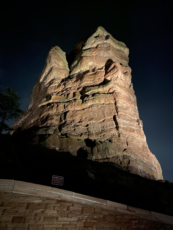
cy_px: 115
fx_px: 173
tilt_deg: +33.9
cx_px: 86
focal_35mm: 26
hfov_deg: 53.1
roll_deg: +1.5
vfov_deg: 67.3
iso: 640
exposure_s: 1/4
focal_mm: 4.25
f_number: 1.8
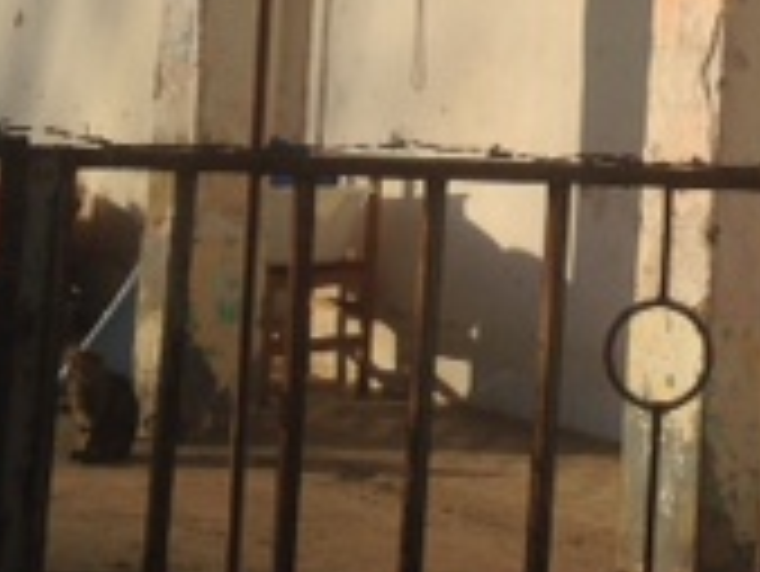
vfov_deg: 11.6
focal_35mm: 125
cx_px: 738
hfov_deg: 15.5
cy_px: -153
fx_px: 2746
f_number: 2.4
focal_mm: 4.12
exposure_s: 1/3012
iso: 50
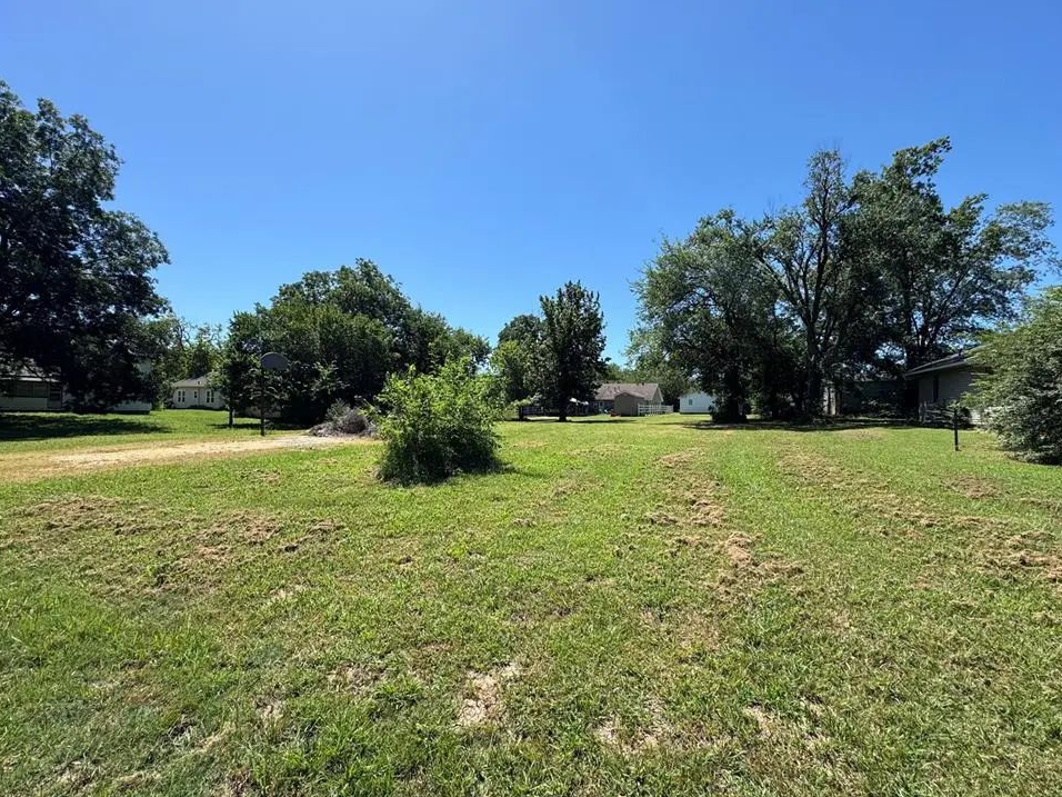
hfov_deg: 98.2
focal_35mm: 15
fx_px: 460
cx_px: 523
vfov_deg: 81.7
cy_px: 407
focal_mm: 2.22
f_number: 2.2
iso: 50
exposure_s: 1/1536
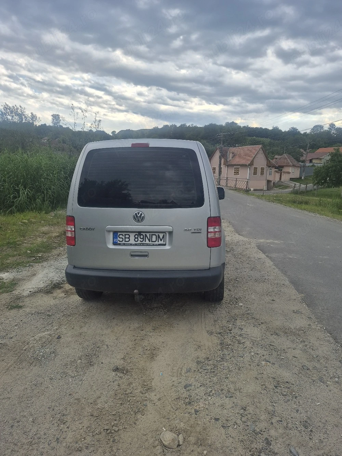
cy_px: 228
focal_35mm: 23
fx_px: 303
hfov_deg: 58.9
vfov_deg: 73.9
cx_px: 171
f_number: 1.8
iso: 25
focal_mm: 5.4
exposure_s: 1/667
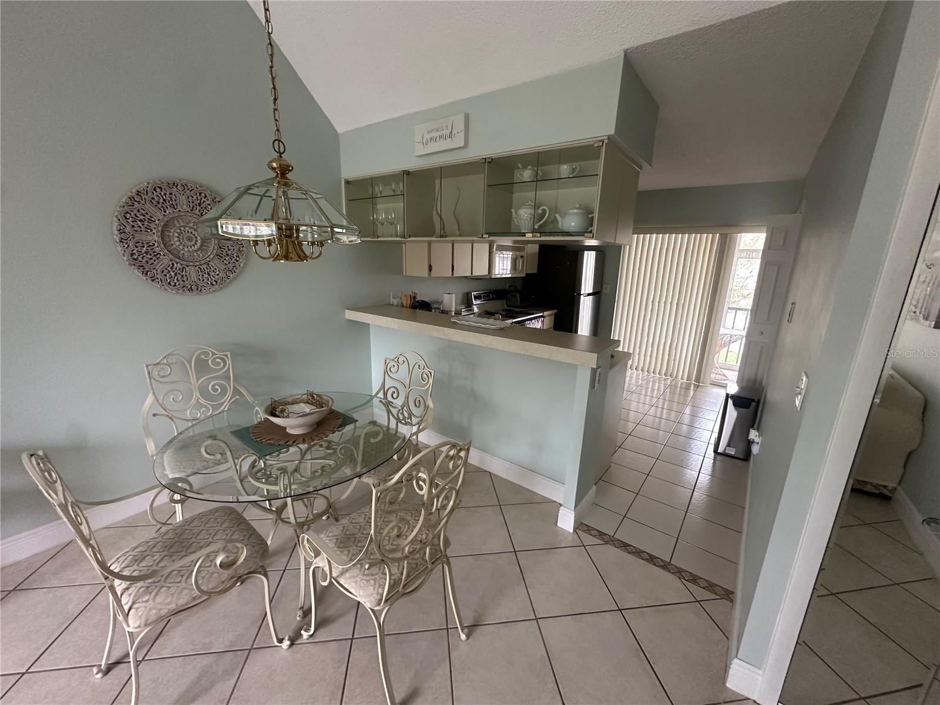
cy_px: 352
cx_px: 470
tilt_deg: -13.1
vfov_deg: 85.7
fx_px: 380
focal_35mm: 14
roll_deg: -1.2
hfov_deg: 102.1
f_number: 2.2
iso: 320
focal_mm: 2.22
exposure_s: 1/60
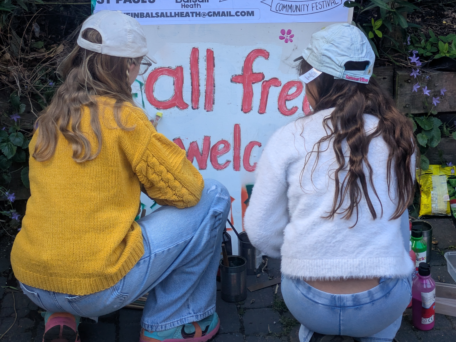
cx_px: 228
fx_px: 896
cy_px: 94
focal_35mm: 68
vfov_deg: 21.5
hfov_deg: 28.6
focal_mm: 5.43
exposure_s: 1/375
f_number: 1.89
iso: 44
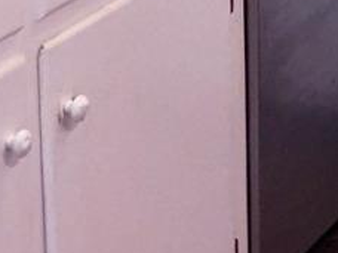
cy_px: -361
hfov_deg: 10.1
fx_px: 1787
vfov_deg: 7.6
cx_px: 632
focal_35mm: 183
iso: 50
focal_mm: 4.15
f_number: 2.2
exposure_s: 1/30
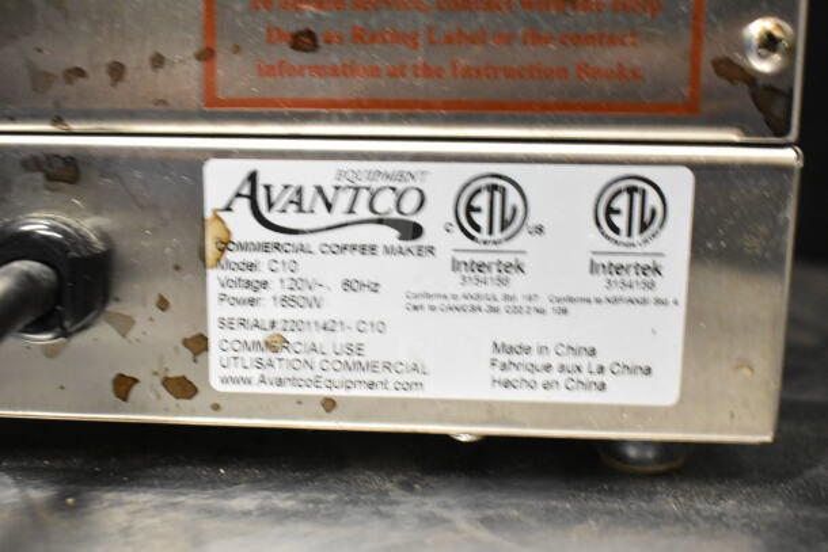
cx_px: 414
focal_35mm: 42
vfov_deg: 31.9
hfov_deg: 46.4
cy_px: 276
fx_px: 966
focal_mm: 28
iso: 4000
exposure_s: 1/50
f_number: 4.2
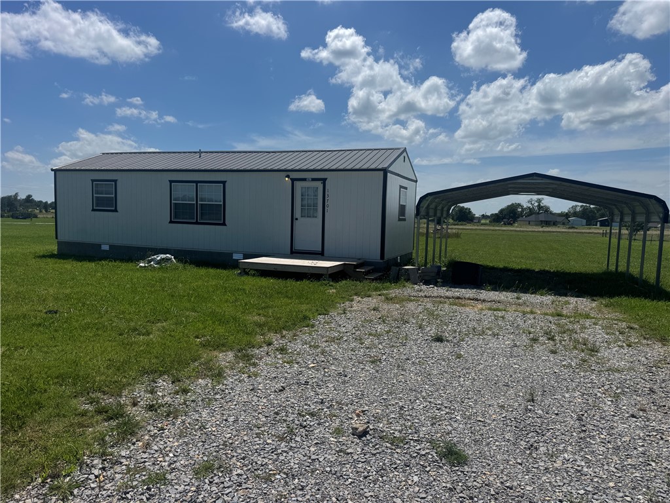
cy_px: 252
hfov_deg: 71.6
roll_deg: -1.1
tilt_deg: -4.5
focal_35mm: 24
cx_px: 335
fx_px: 465
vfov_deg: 56.8
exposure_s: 1/9009
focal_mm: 6.76
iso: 80
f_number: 1.78
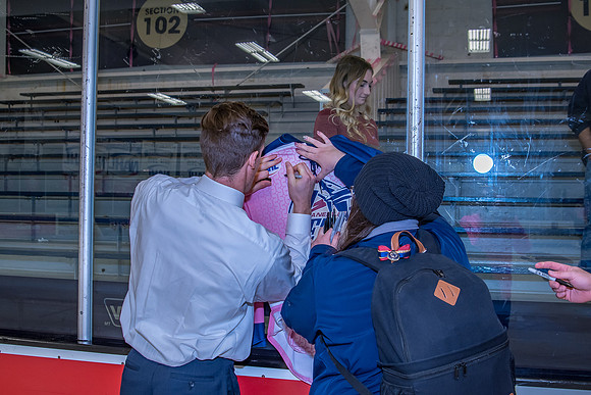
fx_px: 690
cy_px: 198
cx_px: 296
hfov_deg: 46.4
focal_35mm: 42
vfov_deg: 31.9
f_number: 5
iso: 800
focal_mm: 28
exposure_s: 1/250
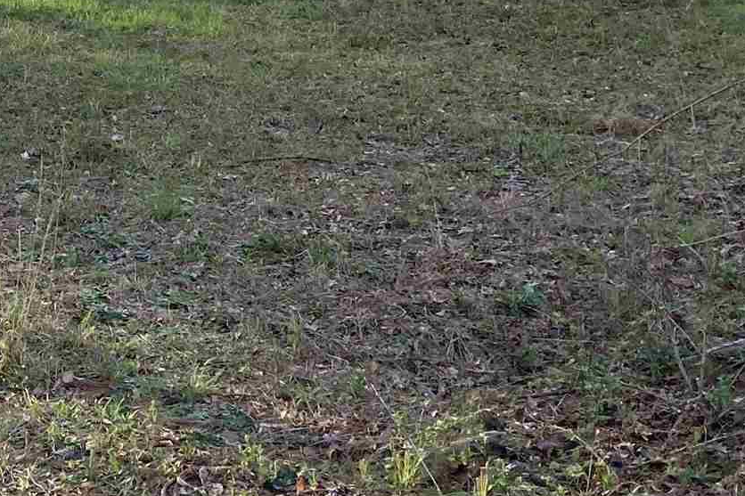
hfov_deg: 18.5
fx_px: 2214
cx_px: -34
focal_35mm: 107
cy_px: -208
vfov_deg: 12.3
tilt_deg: +3.6
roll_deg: -1.5
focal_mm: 3.99
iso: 20
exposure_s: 1/489
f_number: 1.8
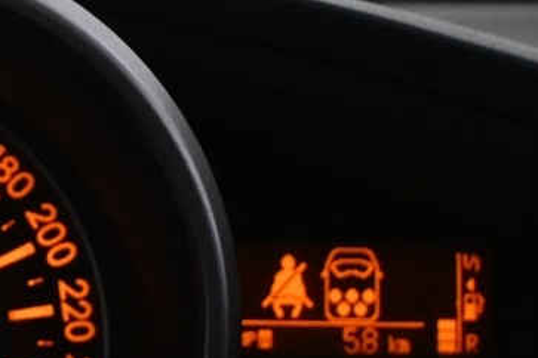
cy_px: 160
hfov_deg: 10.0
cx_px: -234
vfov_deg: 6.8
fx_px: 3004
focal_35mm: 201
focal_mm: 30
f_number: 4.8
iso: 2200
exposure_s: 1/125
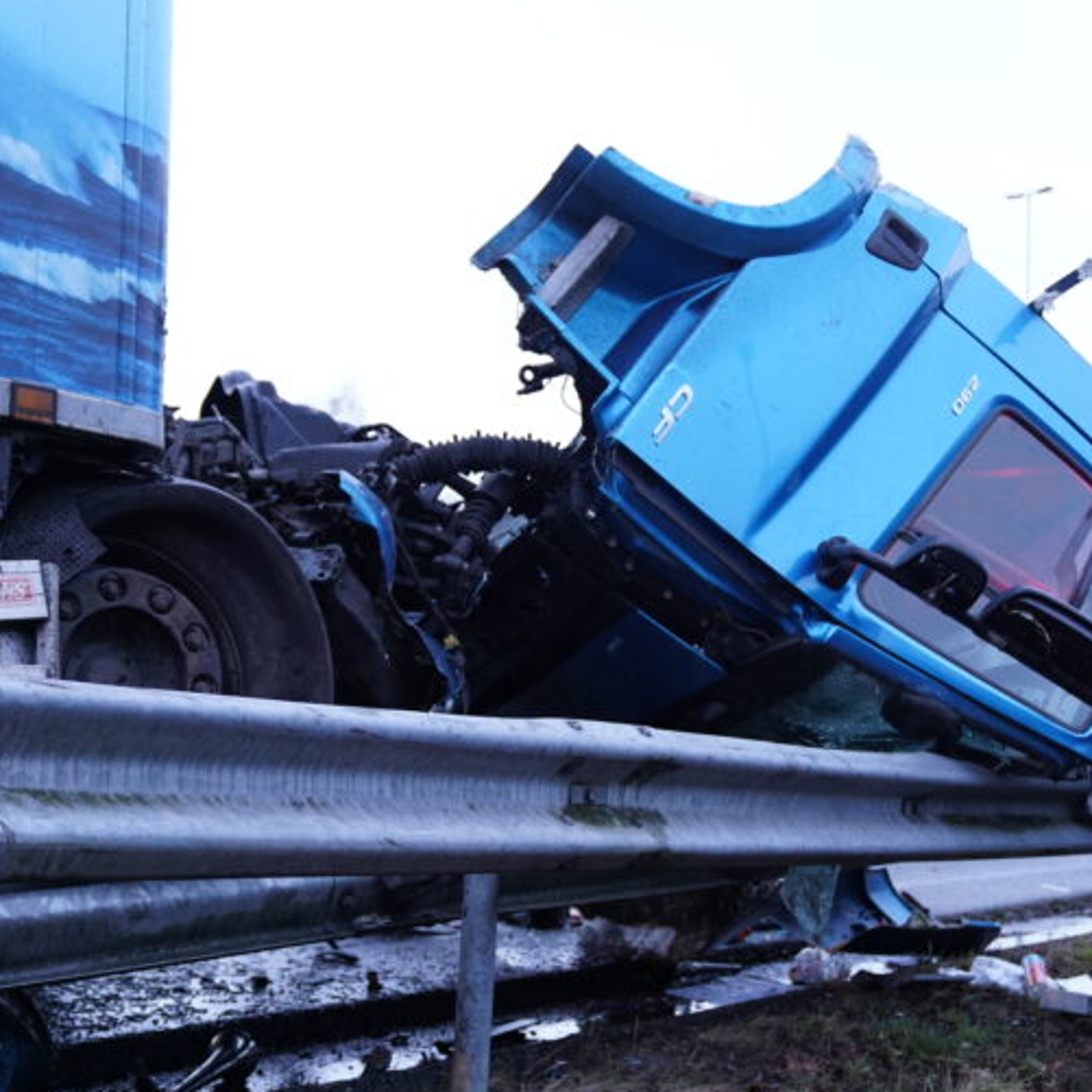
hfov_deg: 38.8
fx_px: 1535
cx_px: 711
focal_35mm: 43
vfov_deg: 39.2
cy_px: 547
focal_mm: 33
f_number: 2.8
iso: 2500
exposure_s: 1/40
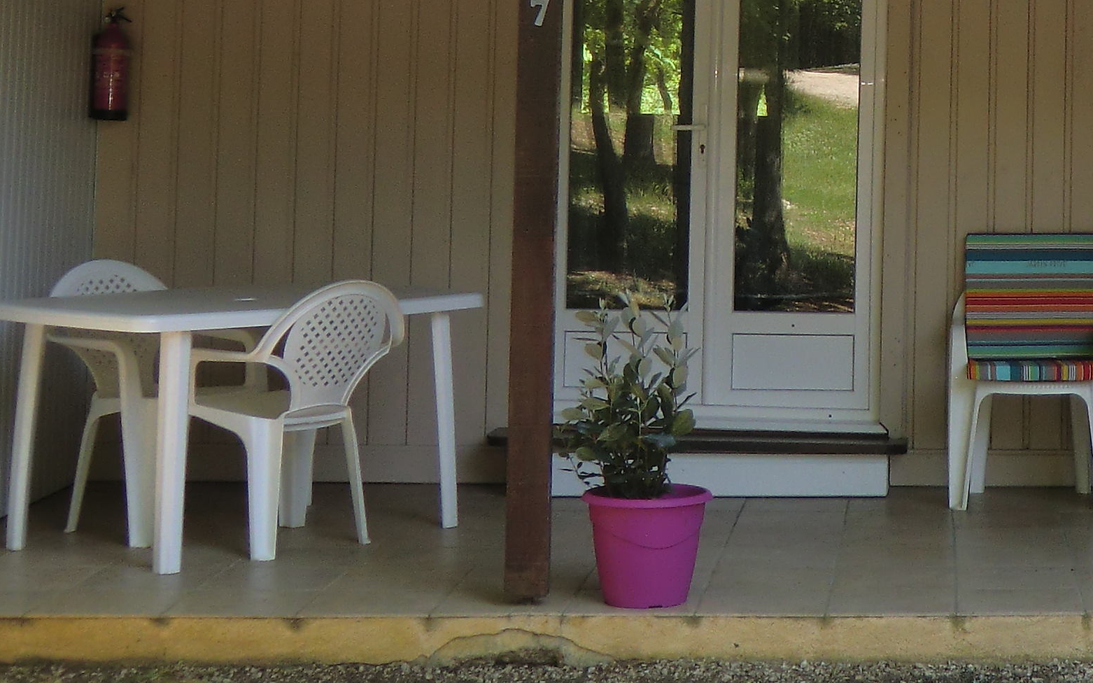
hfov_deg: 23.0
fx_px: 2532
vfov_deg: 14.9
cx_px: 1183
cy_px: -99
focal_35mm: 85
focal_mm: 5.2
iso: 64
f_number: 3.5
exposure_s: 1/80
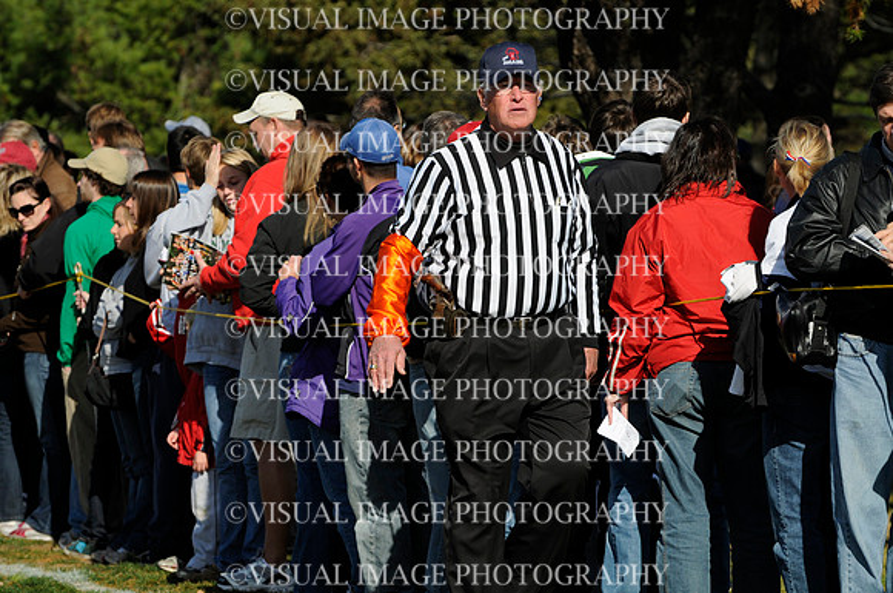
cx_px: 446
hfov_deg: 6.9
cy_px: 296
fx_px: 7431
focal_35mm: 300
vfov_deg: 4.6
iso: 200
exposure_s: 1/800
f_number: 5.6
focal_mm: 200
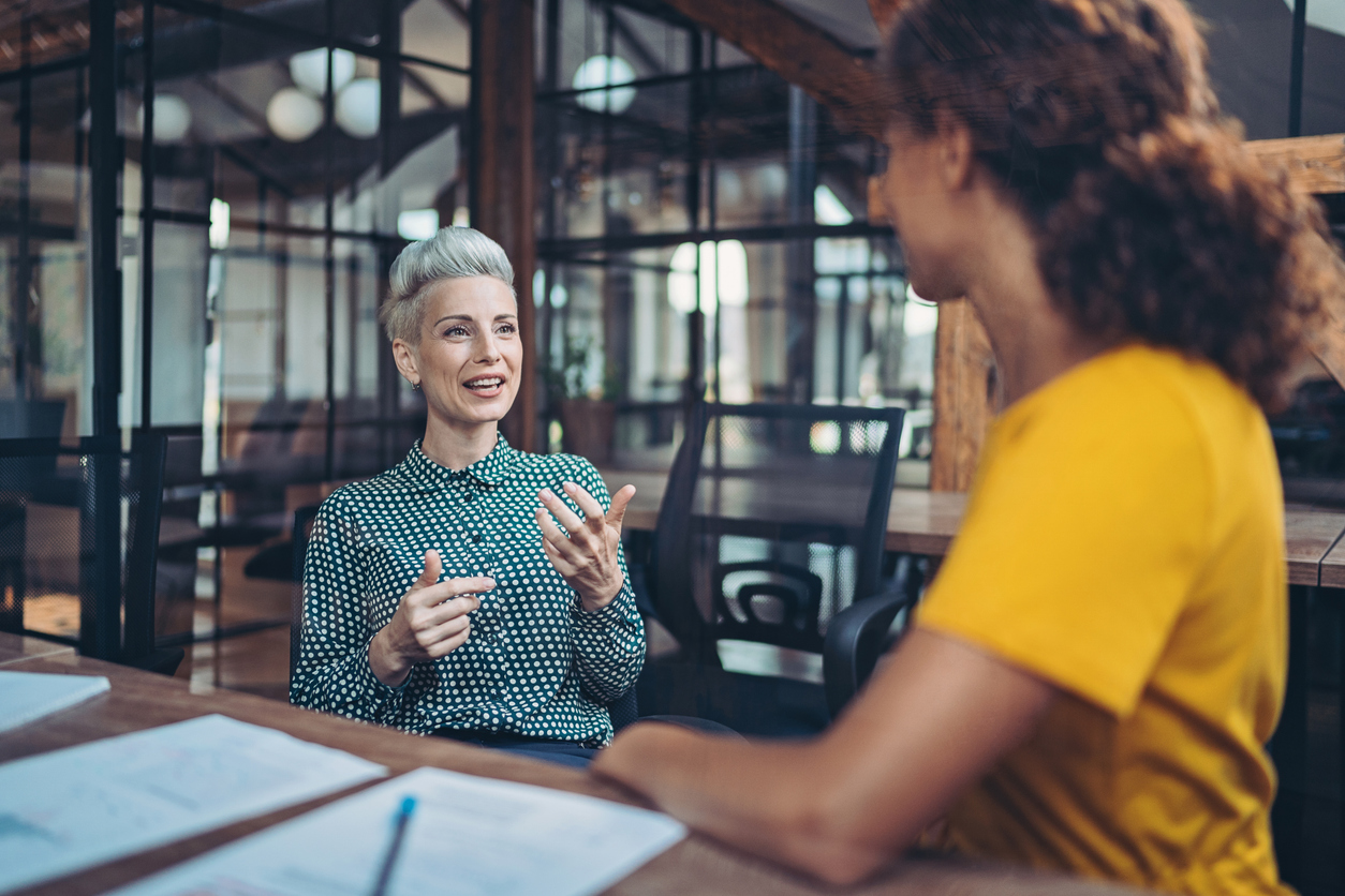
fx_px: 1308
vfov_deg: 37.9
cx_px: 672
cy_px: 448
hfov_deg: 54.4
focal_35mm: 35
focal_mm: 35
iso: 640
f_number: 1.4
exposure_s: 1/400
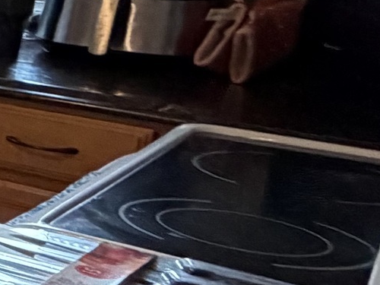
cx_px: -770
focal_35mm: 86
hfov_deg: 11.4
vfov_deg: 17.1
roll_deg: +1.9
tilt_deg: -15.6
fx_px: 944
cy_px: 77
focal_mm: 2.22
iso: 500
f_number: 2.2
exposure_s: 1/60
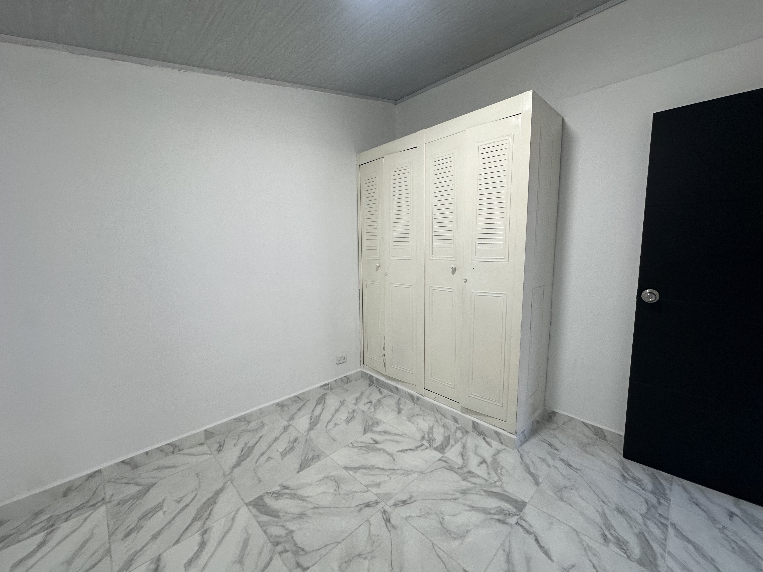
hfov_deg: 102.1
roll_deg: -0.4
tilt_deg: -6.2
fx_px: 309
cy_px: 286
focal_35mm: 14
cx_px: 382
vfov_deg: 85.7
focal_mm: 2.22
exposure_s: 1/120
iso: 100
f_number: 2.2
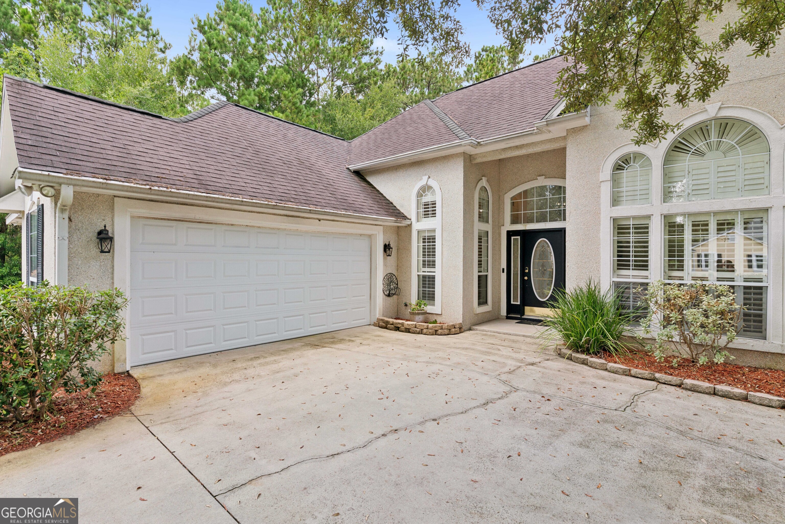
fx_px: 371
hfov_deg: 93.3
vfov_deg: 70.5
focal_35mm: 17
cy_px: 262
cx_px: 392
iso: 250
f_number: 8
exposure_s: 1/100
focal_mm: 17
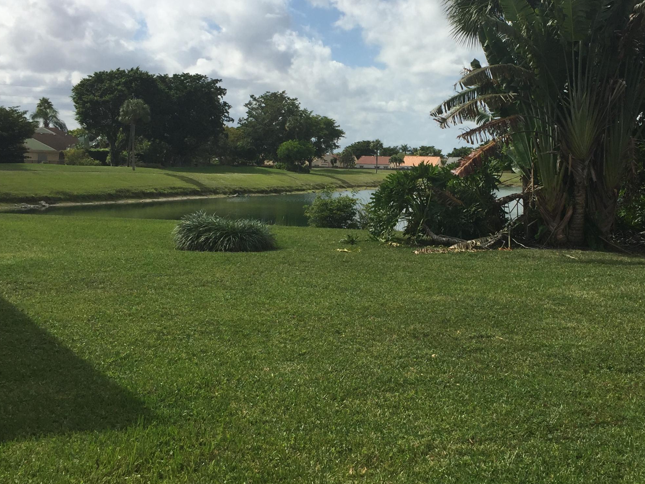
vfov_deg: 32.8
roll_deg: -1.8
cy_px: 211
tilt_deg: -2.2
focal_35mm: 44
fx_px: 820
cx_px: 412
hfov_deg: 42.5
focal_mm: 4.15
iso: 32
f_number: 2.2
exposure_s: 1/3300
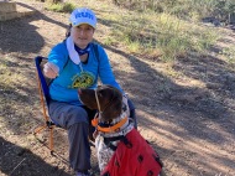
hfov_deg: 38.2
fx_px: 339
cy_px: 100
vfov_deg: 29.0
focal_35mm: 50
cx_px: 114
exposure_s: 1/280
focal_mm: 4.25
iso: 32
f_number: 1.8
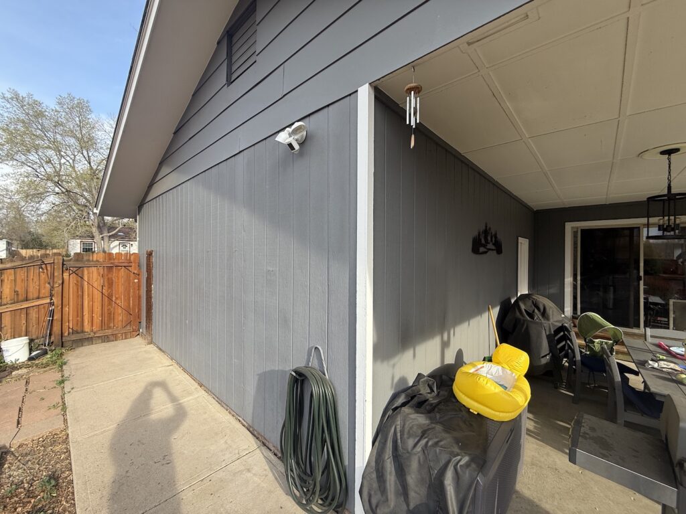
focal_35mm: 14
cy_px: 257
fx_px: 277
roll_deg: -0.2
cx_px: 343
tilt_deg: +0.2
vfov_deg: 85.7
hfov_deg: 102.1
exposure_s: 1/416
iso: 50
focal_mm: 2.22
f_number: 2.2
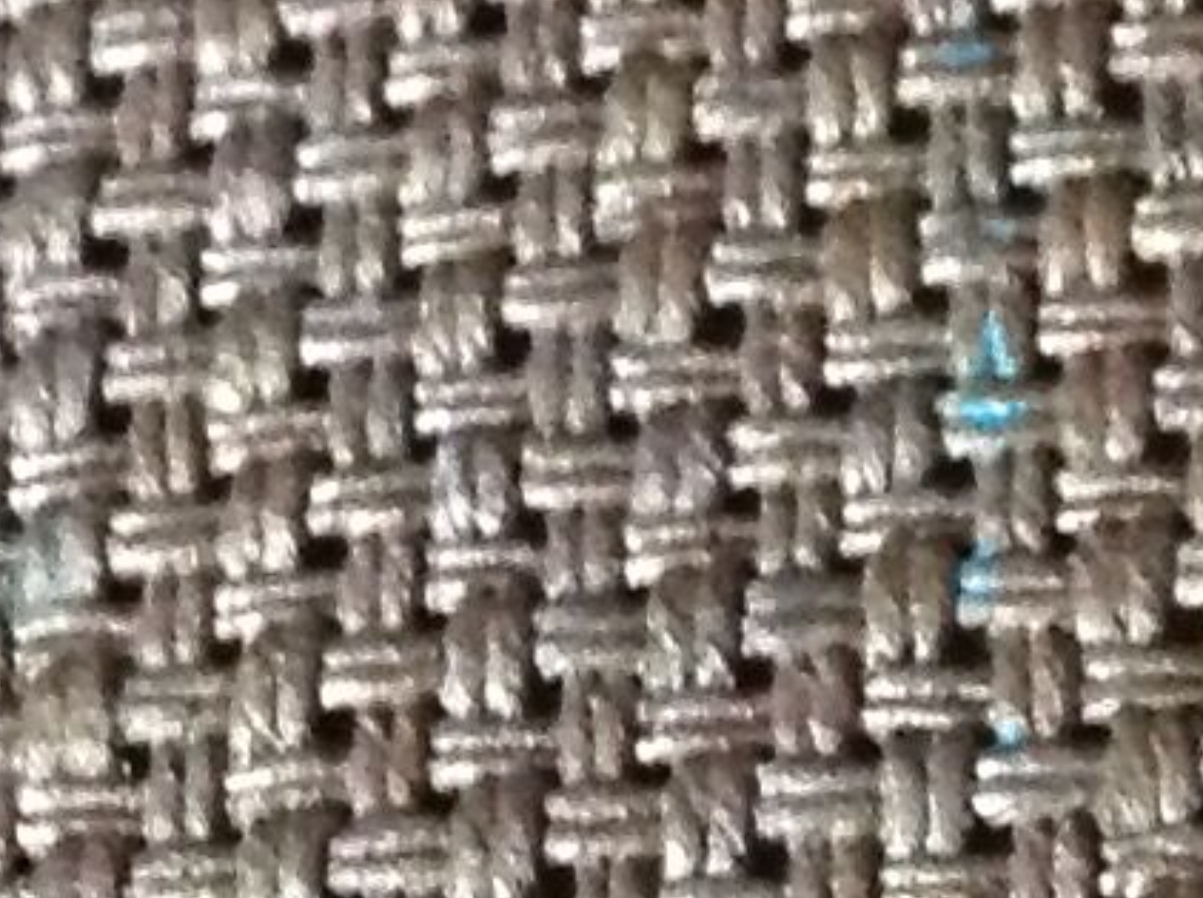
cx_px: -316
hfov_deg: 9.1
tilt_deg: -56.6
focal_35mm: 215
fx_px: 7459
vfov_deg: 6.9
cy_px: 60
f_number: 2.4
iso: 800
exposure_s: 1/15
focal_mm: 4.28
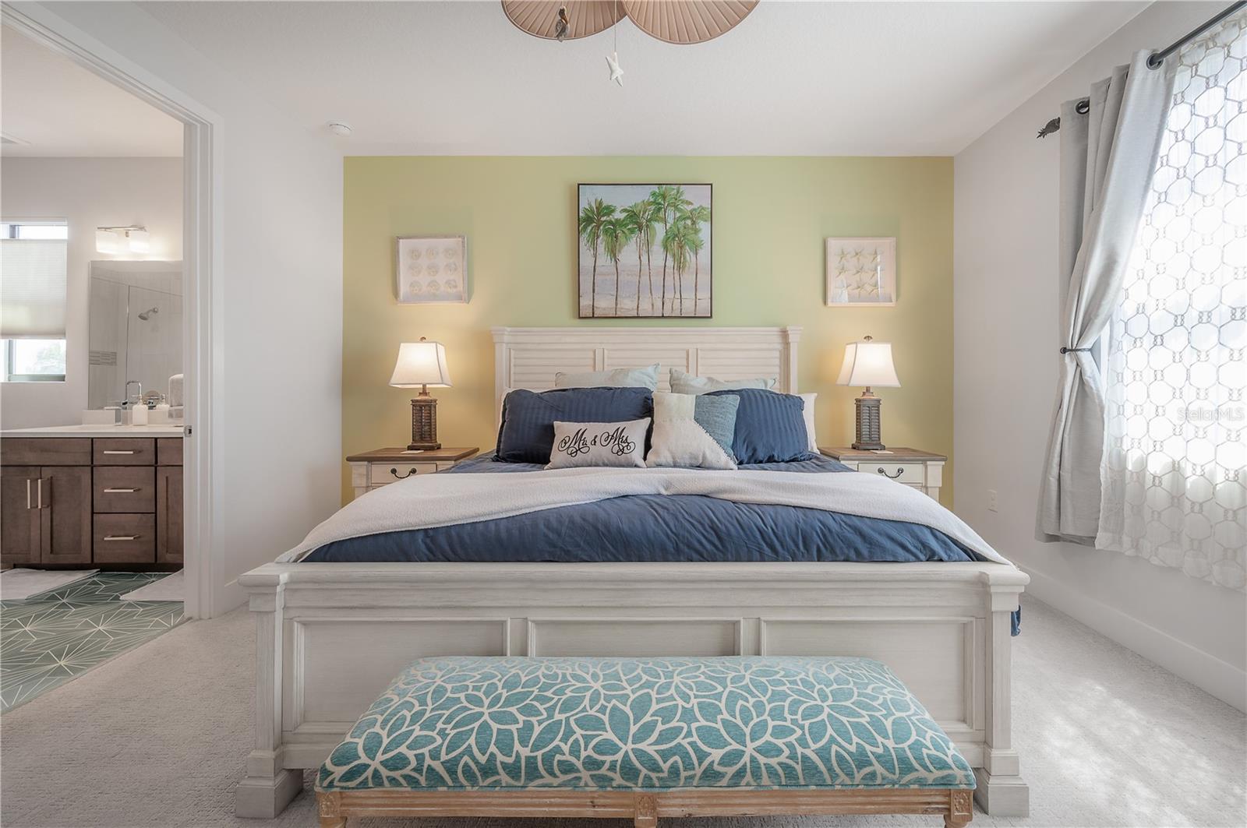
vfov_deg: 81.1
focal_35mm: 14
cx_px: 624
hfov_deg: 104.3
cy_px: 414
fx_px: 484
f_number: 10
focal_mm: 14
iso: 320
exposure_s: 1/40
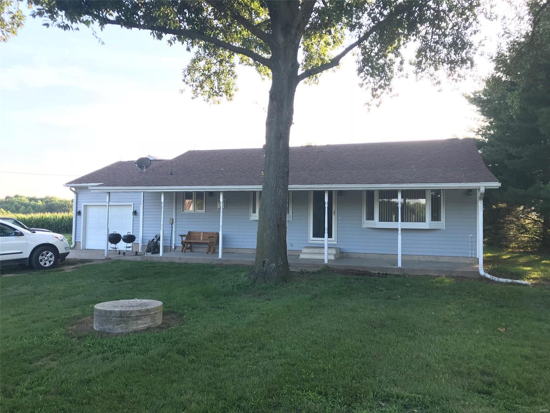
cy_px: 206
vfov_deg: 49.7
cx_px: 275
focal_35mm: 28
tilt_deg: +2.1
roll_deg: -1.4
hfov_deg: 63.4
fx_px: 445
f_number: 1.8
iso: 20
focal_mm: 3.99
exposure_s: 1/193
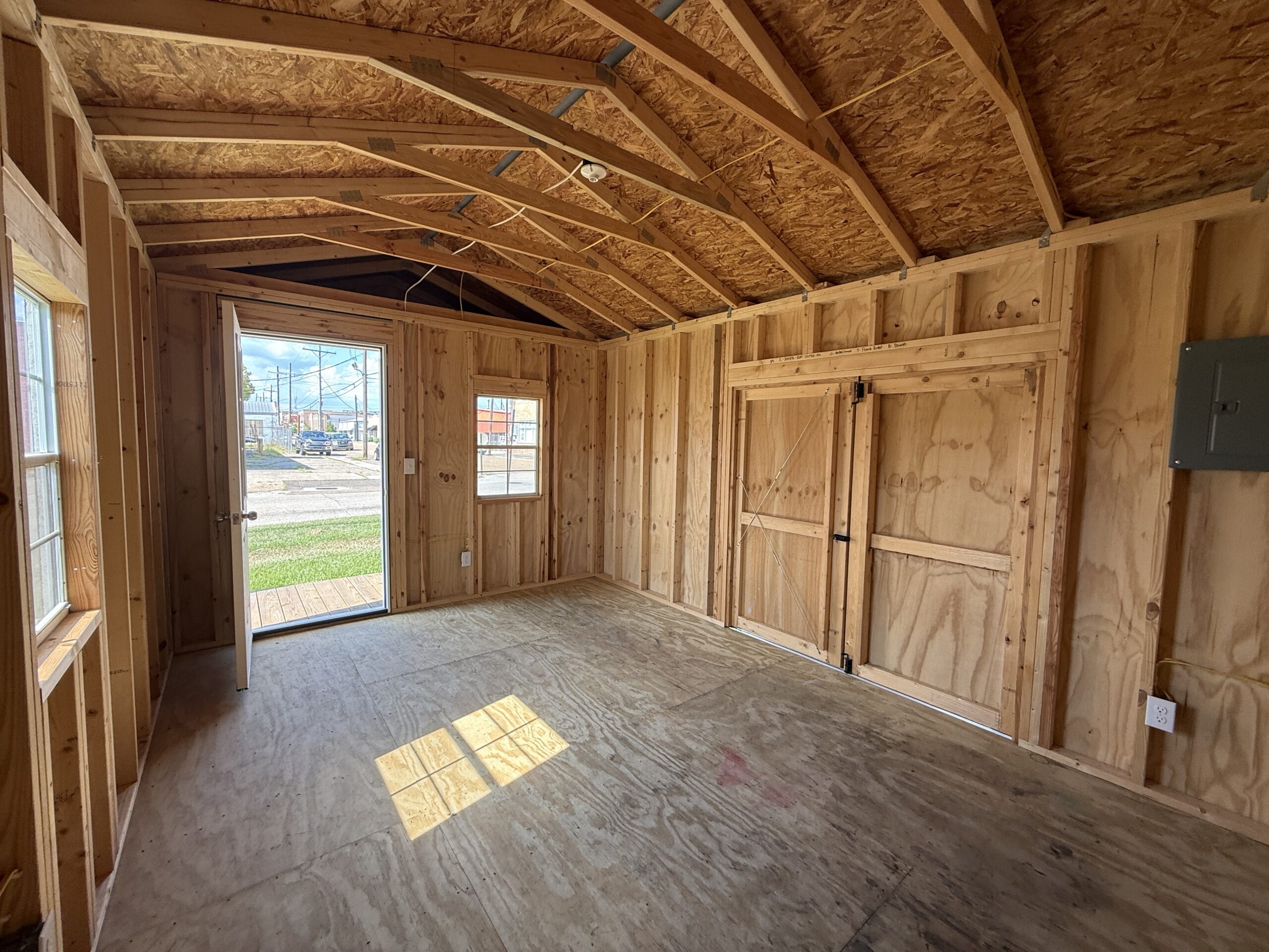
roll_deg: -1.1
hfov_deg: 102.1
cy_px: 476
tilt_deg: -3.8
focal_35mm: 14
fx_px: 513
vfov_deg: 85.7
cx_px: 634
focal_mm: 2.22
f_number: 2.2
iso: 64
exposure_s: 1/125
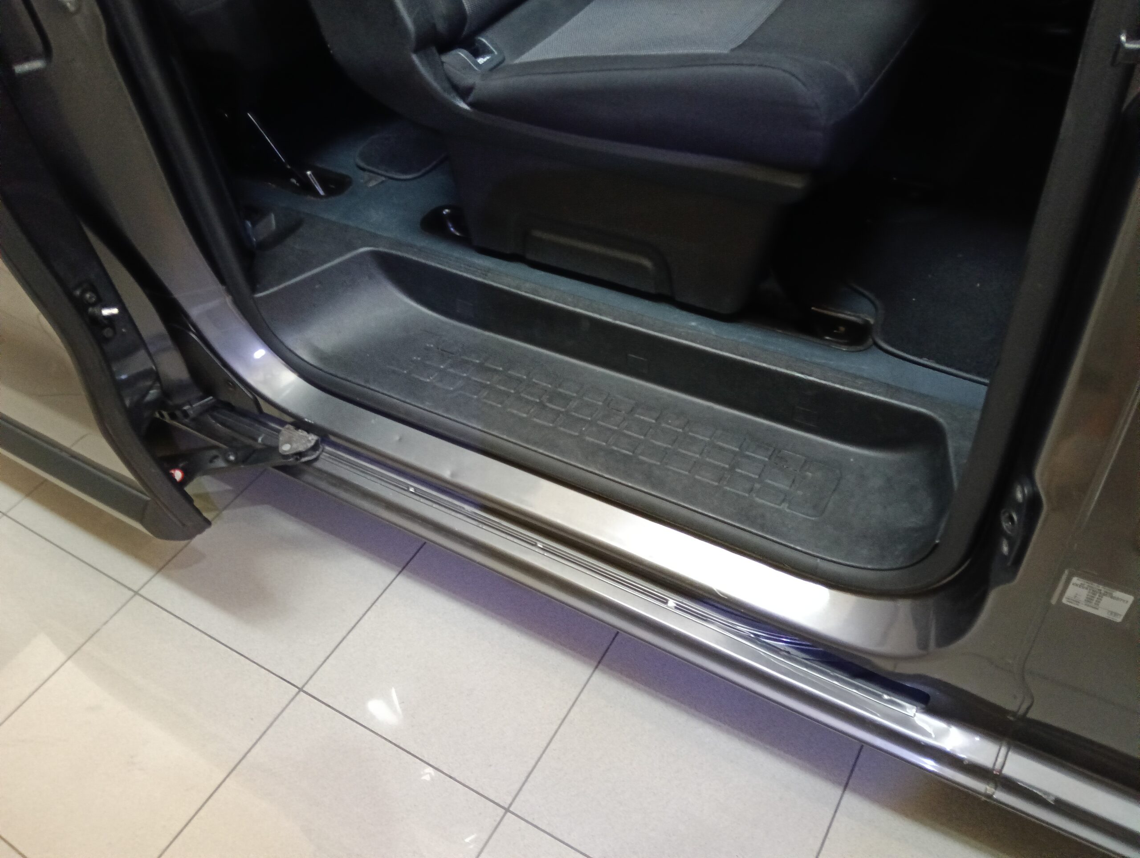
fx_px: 891
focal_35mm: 27
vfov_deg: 51.5
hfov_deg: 65.2
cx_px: 570
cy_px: 429
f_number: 16
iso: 1600
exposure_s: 1/20
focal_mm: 3.98
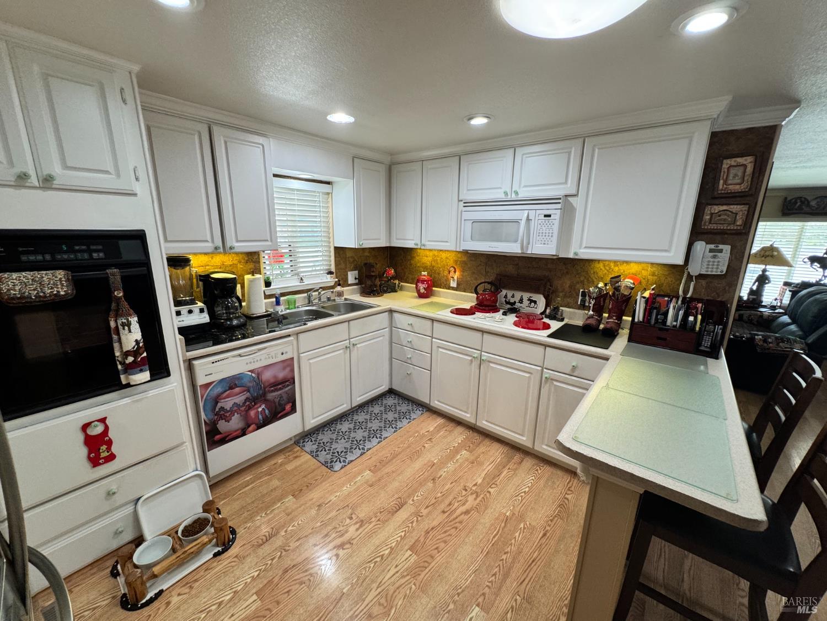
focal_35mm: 14
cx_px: 414
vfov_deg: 85.7
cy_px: 310
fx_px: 334
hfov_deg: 102.1
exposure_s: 1/120
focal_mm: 2.22
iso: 200
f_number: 2.2
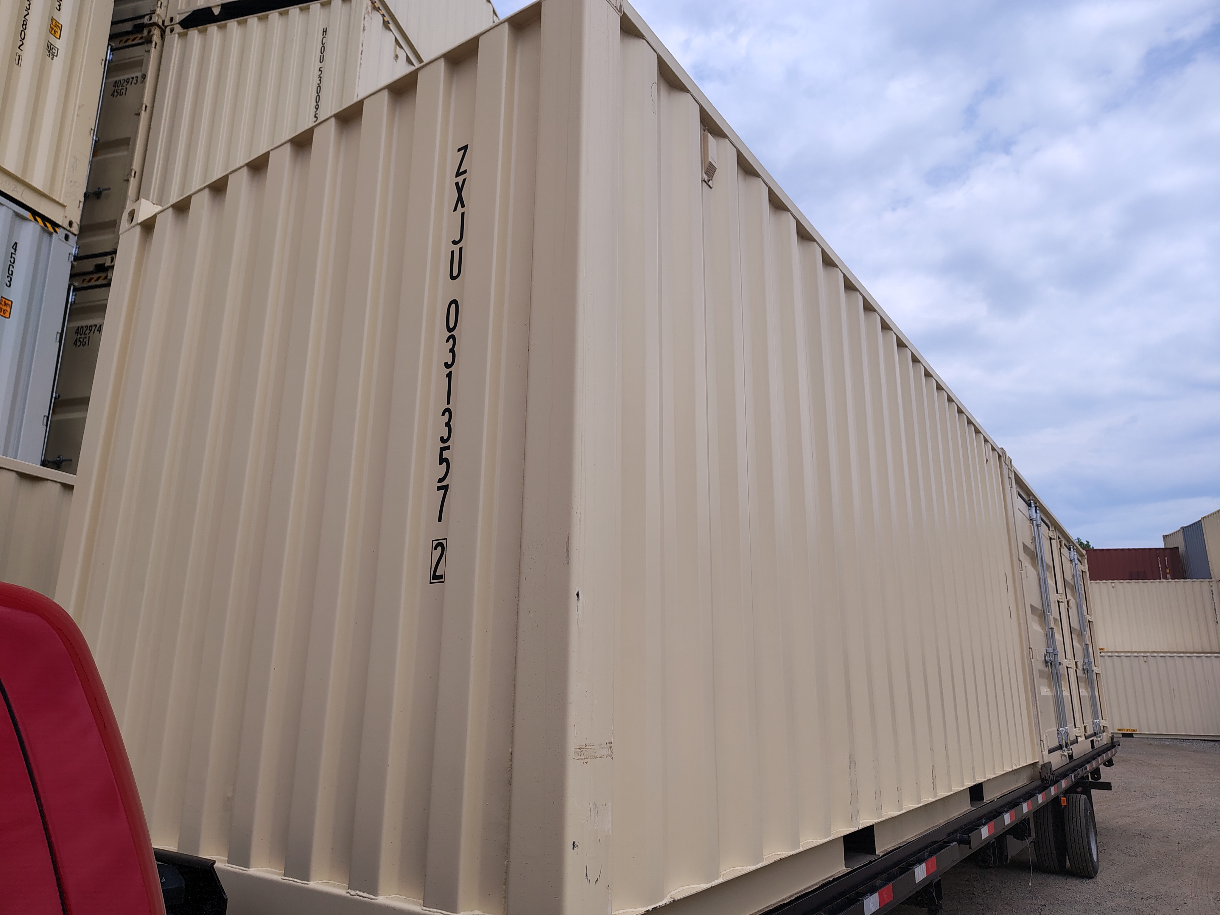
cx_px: 610
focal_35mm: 24
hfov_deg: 71.6
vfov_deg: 56.8
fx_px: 846
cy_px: 458
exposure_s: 1/3399
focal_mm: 5.56
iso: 100
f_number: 1.8
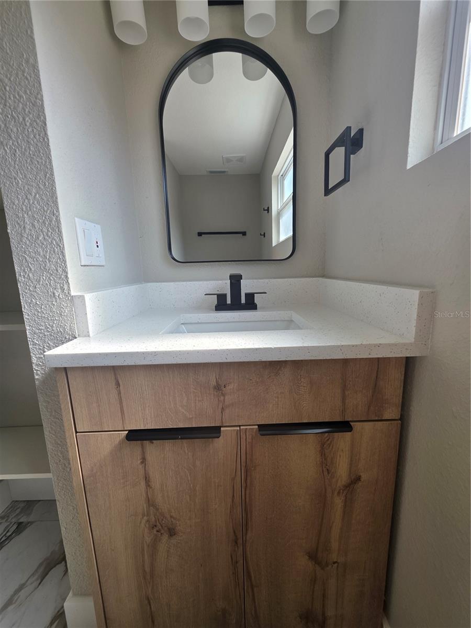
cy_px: 314
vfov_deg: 106.2
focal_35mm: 13
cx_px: 236
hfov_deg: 89.9
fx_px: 236
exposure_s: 1/120
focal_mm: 2.2
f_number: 1.9
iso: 25
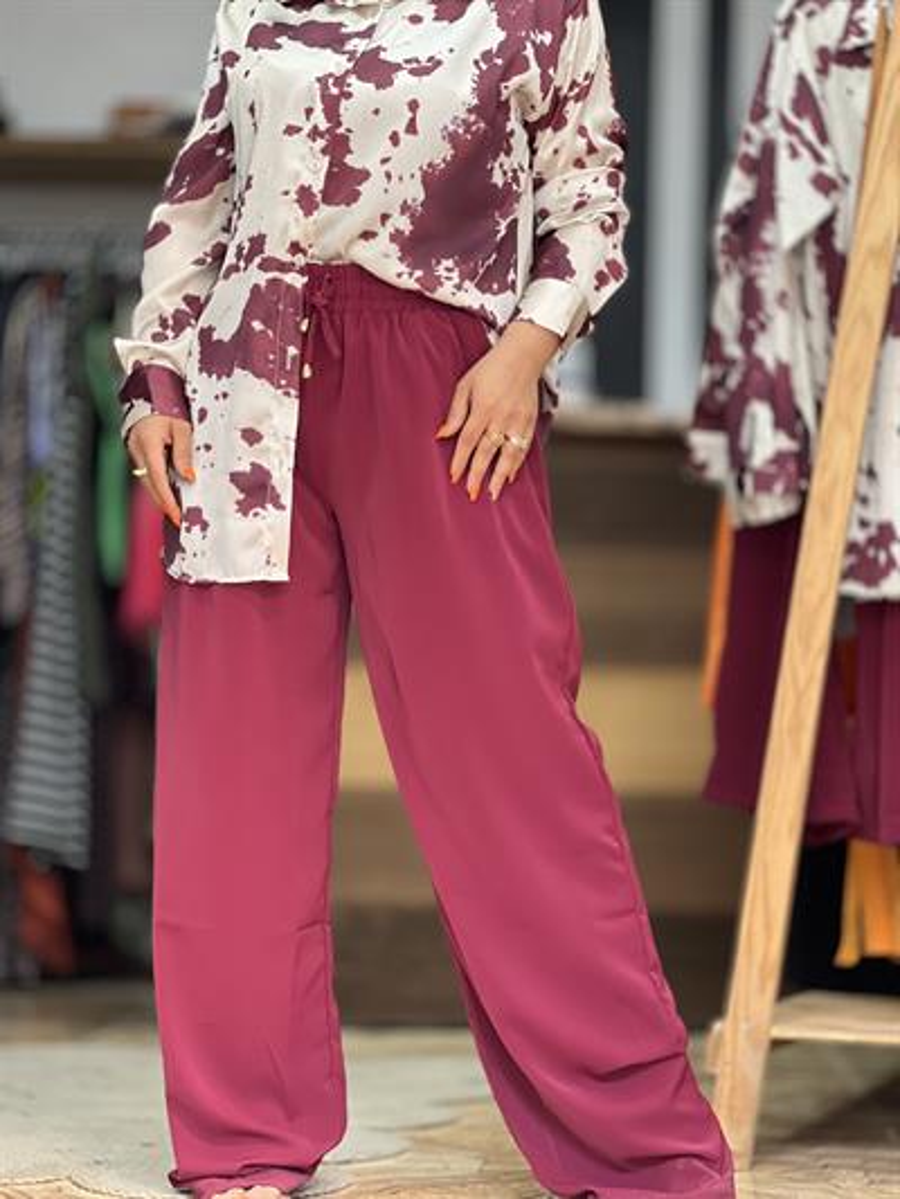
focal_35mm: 77
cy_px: 600
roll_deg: -1.3
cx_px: 450
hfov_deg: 19.1
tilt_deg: +5.3
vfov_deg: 25.3
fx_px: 2668
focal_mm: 9
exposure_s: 1/84
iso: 250
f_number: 2.8
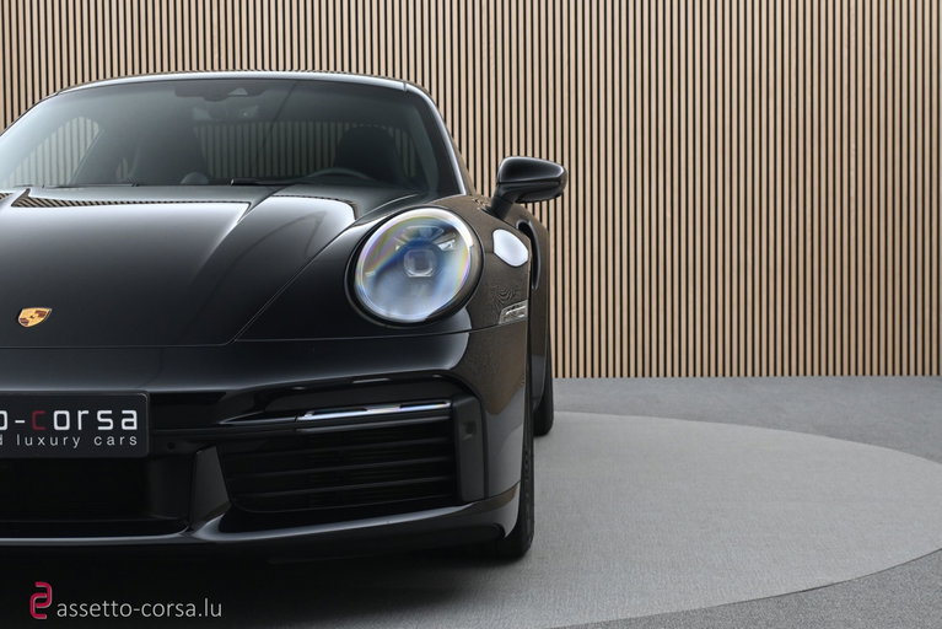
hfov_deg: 34.2
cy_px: 314
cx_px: 471
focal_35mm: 58
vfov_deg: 23.2
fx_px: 1531
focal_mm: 39
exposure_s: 1/60
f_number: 5.6
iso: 1100
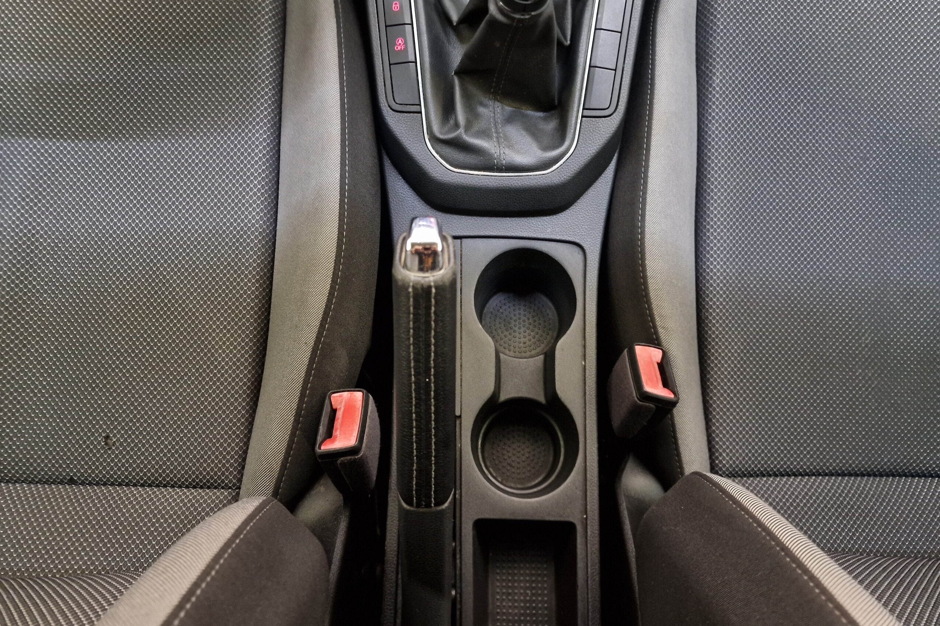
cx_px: 469
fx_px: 627
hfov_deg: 73.7
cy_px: 299
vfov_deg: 53.1
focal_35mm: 24
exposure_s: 1/11
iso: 500
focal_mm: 6.4
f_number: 1.8
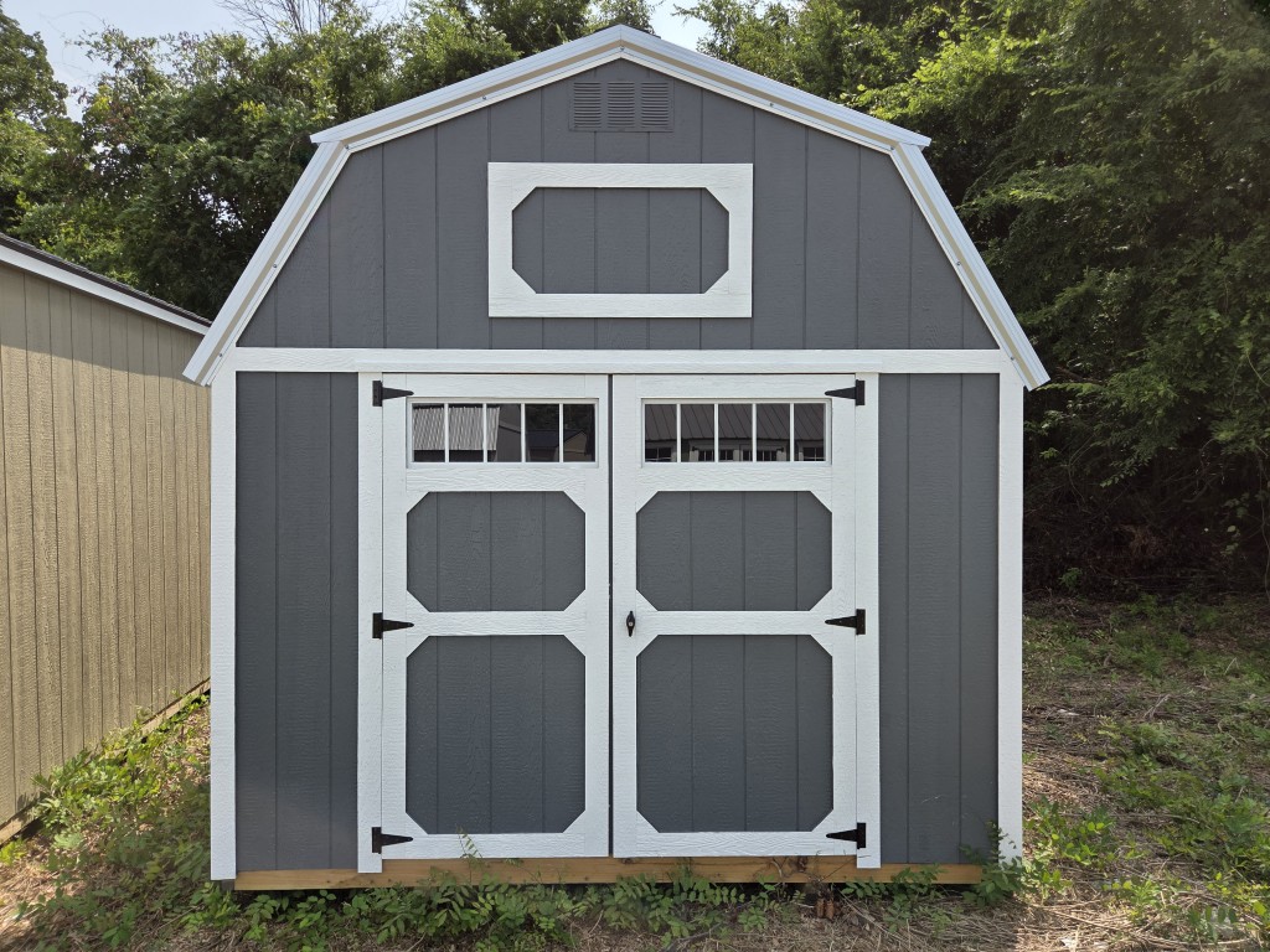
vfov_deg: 58.9
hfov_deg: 73.9
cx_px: 635
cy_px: 476
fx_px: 844
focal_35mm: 23
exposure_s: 1/3034
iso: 80
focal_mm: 5.4
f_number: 1.8
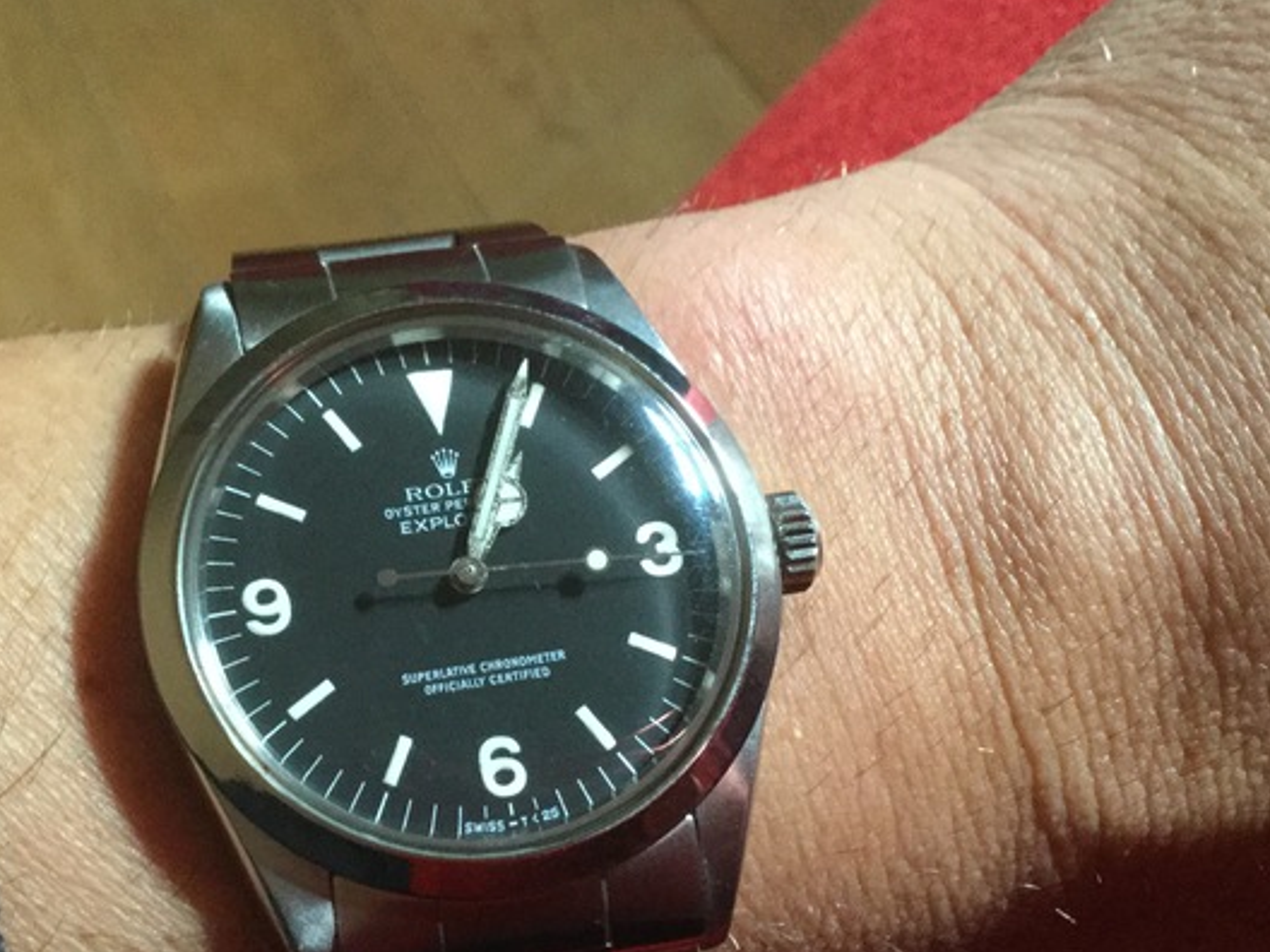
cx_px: 524
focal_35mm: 47
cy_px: 603
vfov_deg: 30.7
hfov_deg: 40.3
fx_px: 1724
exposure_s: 1/25
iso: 200
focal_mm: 3.3
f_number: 2.4
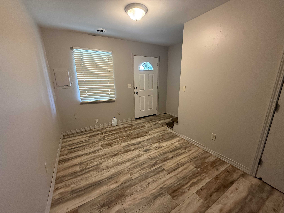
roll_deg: -0.4
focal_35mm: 14
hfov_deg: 102.1
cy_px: 106
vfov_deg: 85.7
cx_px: 142
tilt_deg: -13.2
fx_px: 115
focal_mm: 2.22
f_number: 2.2
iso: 400
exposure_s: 1/60
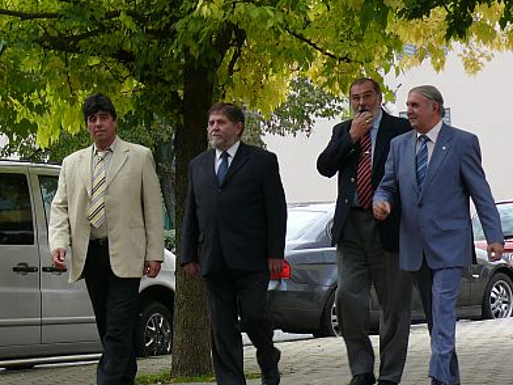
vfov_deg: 10.1
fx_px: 2179
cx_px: 276
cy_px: 198
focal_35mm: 147
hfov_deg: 13.4
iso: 100
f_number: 4
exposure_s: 1/125
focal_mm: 15.2
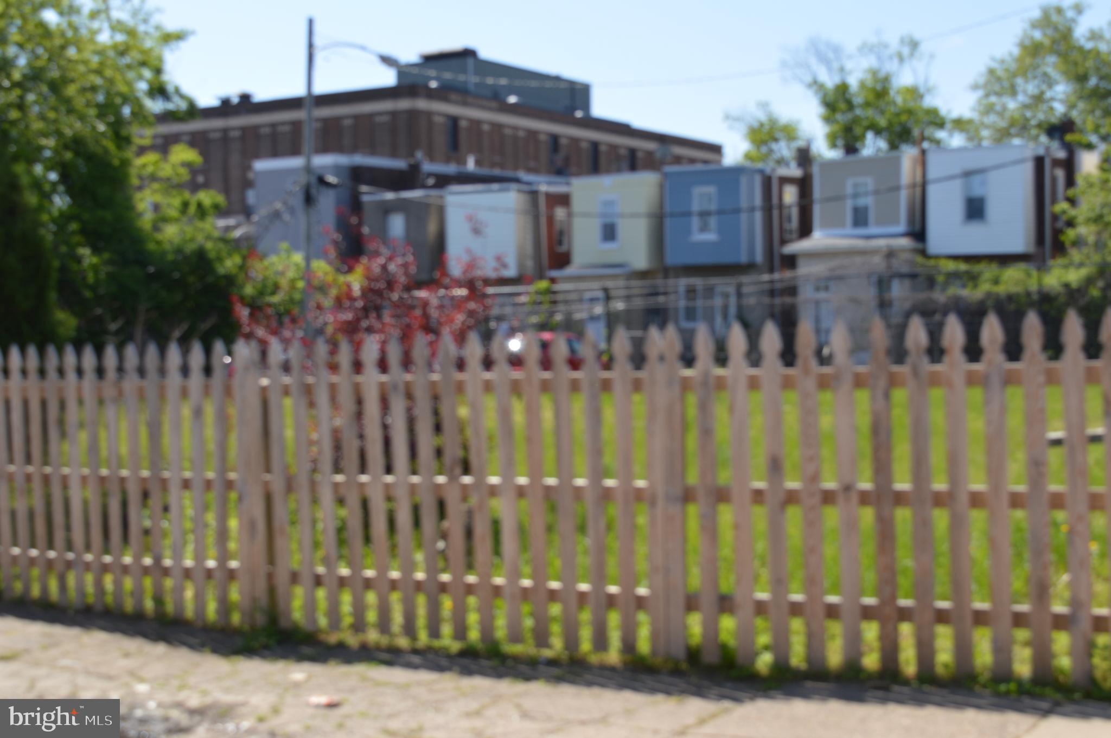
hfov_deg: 37.9
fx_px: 1619
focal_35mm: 52
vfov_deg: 25.7
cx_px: 556
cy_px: 369
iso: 100
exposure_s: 1/200
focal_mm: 35
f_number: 7.1
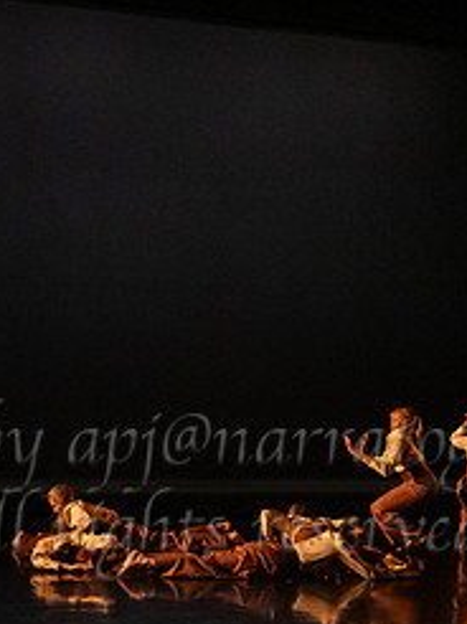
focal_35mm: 85
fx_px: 1532
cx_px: 197
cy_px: 472
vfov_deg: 22.8
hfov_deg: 17.3
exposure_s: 1/400
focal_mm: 28
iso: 4000
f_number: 4
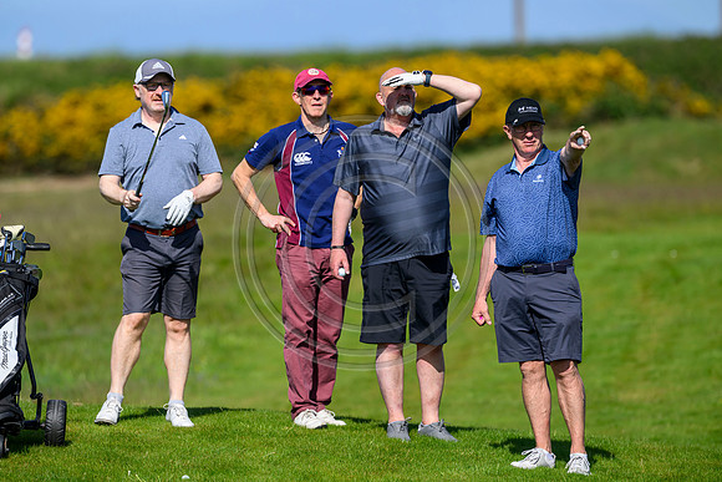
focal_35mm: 400
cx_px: 361
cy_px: 241
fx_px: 8024
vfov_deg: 3.4
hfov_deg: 5.2
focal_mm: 400
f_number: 4.5
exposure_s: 1/4000
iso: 500
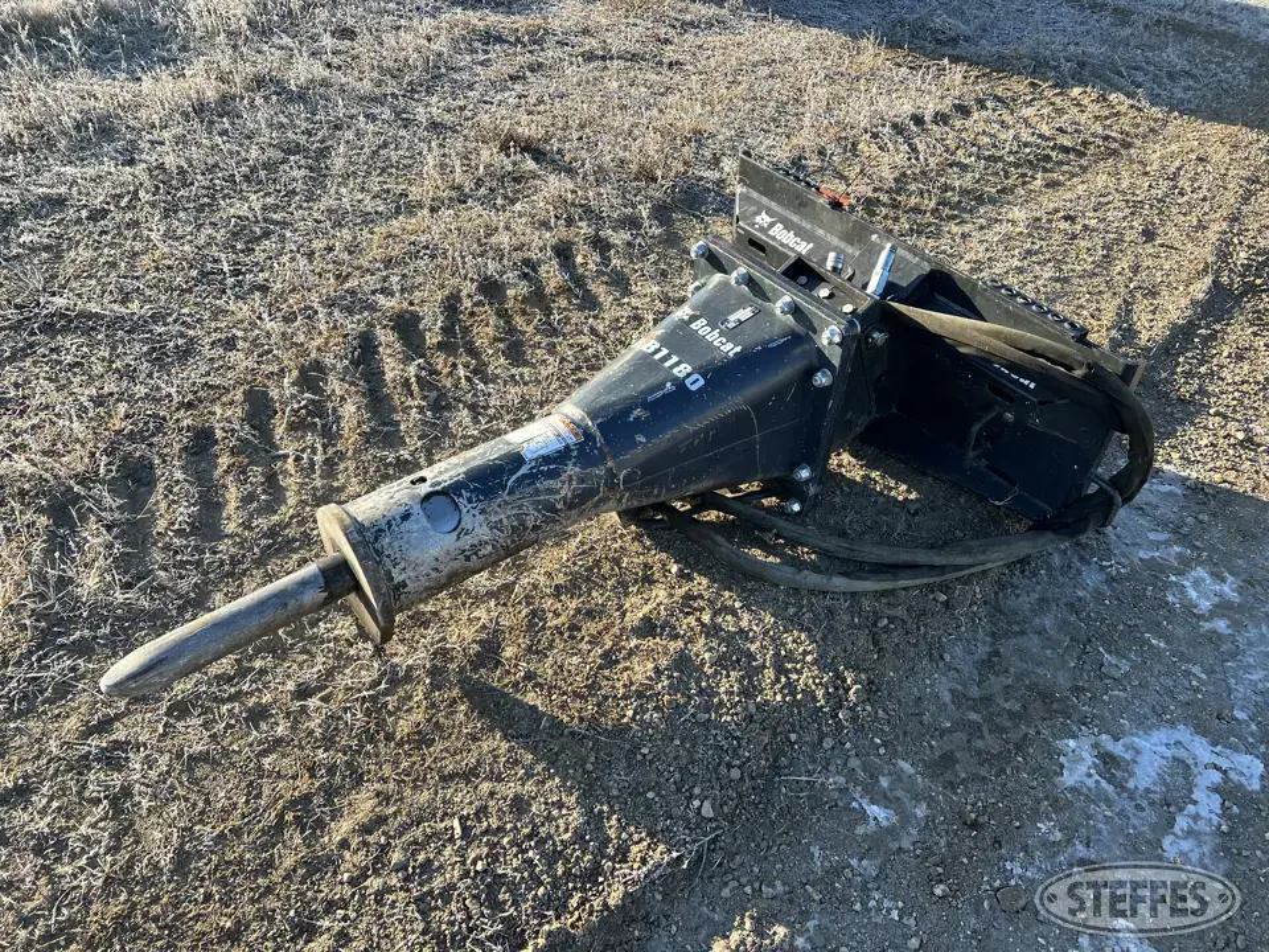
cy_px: 476
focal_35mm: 26
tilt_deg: -39.9
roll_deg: -2.1
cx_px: 634
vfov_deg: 53.1
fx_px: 953
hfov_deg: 67.3
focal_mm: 5.7
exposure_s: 1/827
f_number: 1.5
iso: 50
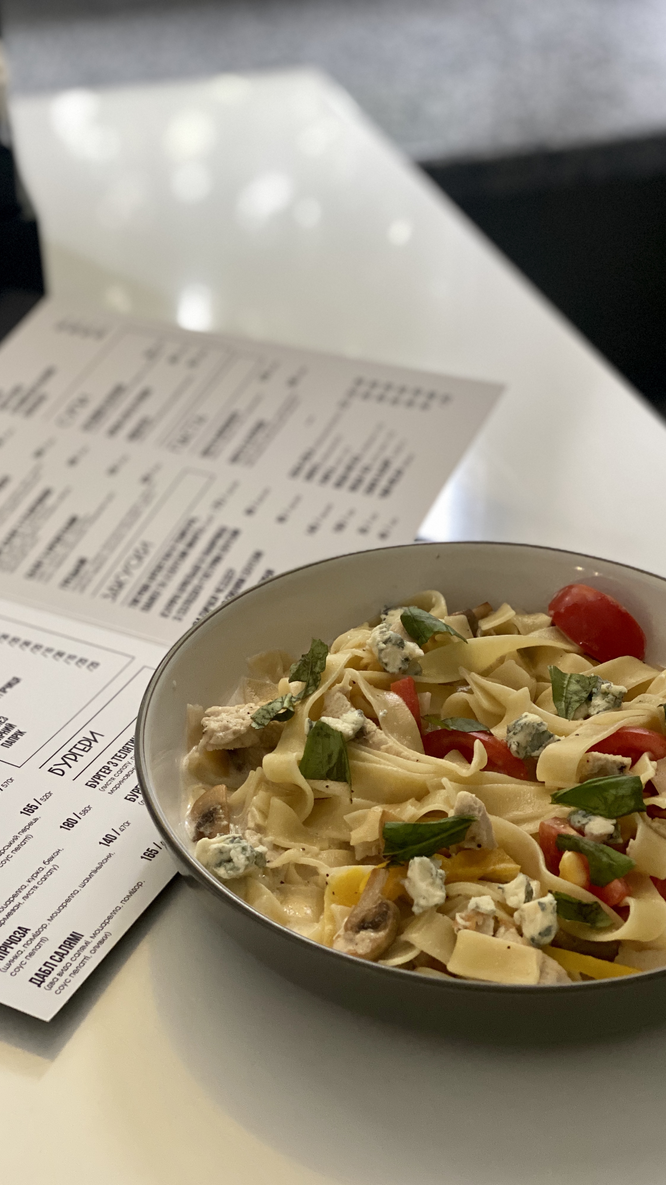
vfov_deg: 36.6
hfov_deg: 21.1
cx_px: 282
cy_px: 594
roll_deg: +0.9
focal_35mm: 57
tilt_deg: -33.3
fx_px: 1789
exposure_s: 1/122
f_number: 2
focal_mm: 6
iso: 160
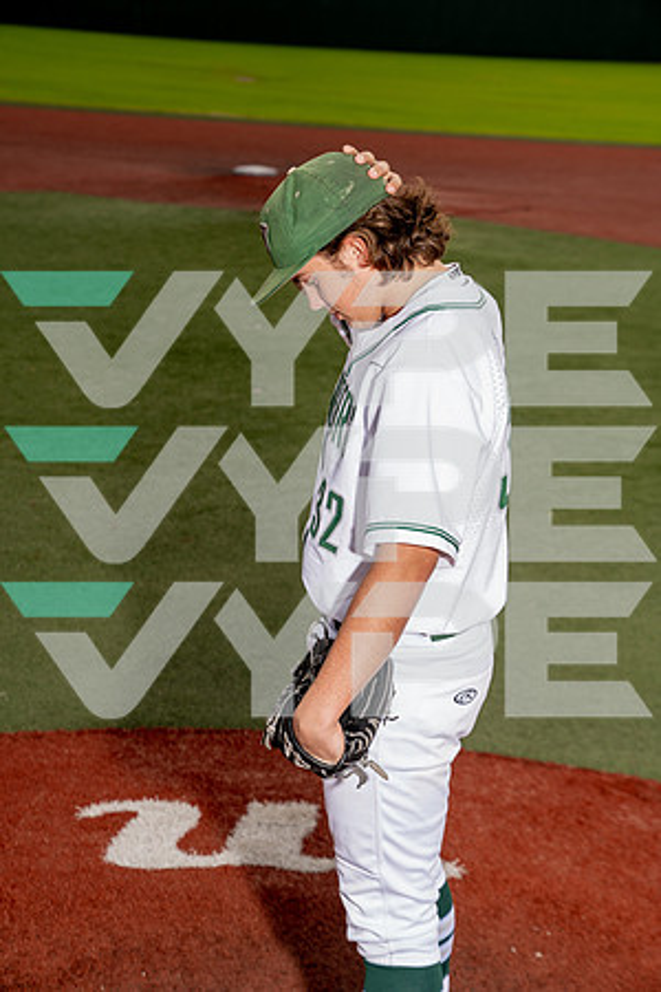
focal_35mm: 70
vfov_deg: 28.8
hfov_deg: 19.5
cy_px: 496
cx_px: 330
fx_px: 1928
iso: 250
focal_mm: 70
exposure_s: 1/250
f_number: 5.6
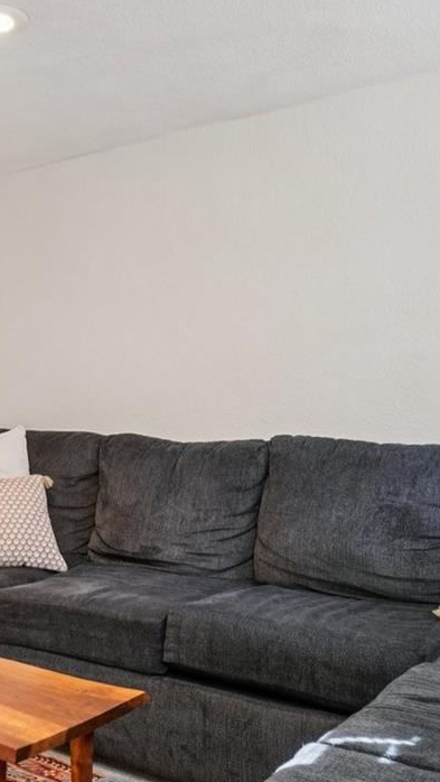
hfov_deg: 29.9
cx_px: -28
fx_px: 746
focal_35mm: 36
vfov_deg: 55.1
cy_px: 447
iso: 400
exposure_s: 1/10
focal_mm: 10
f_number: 8
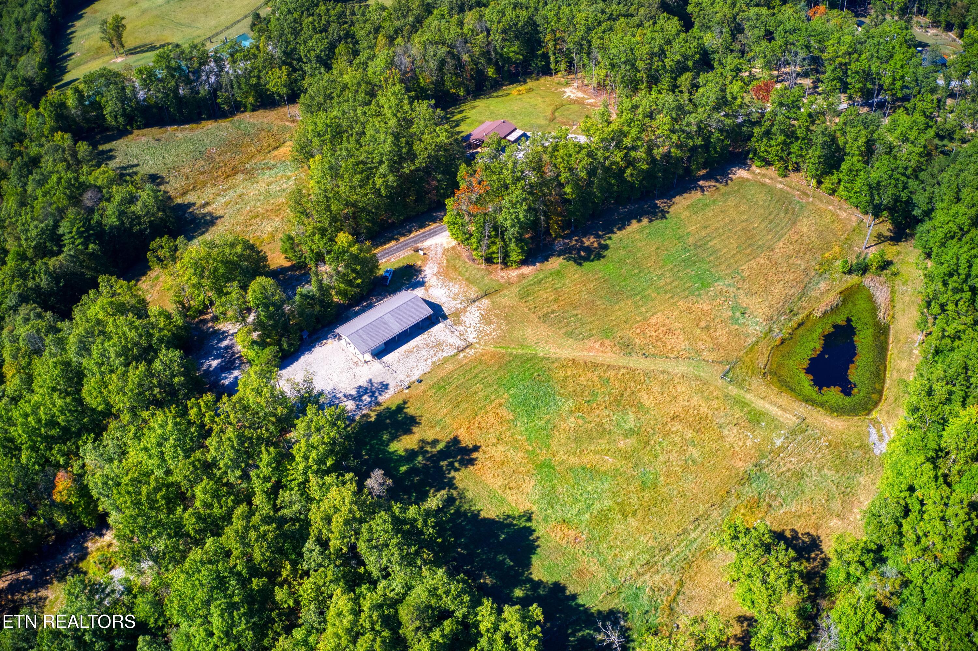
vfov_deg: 46.4
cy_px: 326
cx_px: 489
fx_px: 760
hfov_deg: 65.5
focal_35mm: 28
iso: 400
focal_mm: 10.26
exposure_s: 1/60
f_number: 6.3
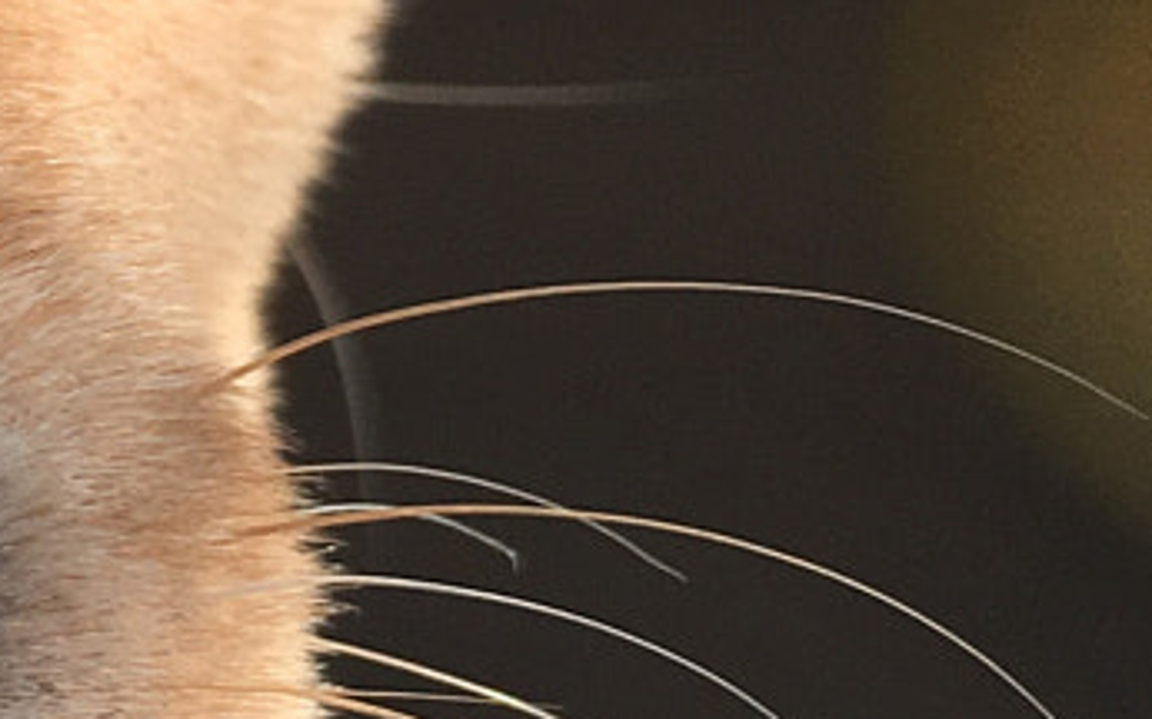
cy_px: 233
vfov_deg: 9.2
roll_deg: +1.4
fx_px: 4457
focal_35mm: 142
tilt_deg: -6.4
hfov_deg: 13.7
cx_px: -689
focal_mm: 4.15
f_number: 2.2
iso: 25
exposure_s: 1/348
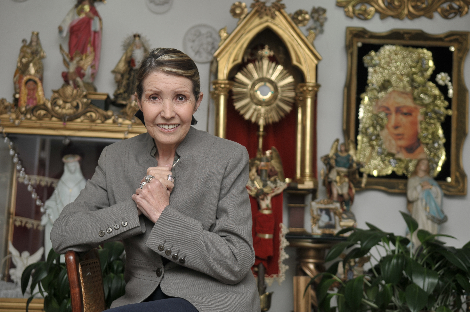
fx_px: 782
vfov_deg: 22.6
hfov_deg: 33.4
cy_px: 156
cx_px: 235
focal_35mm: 60
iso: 200
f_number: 3.2
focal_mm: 40
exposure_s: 1/100
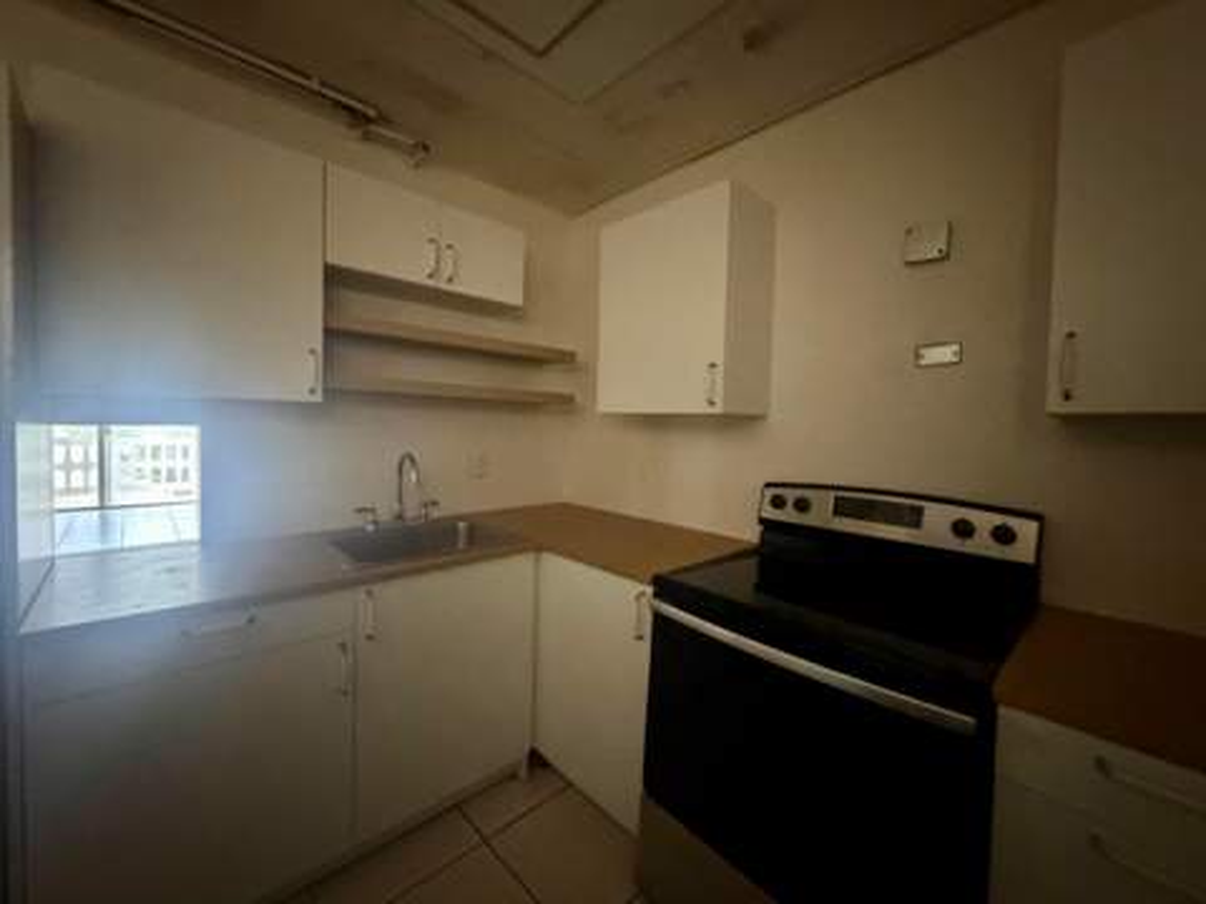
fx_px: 488
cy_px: 452
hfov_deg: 102.1
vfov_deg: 85.7
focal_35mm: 14
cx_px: 603
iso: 1600
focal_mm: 2.22
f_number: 2.2
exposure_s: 1/30
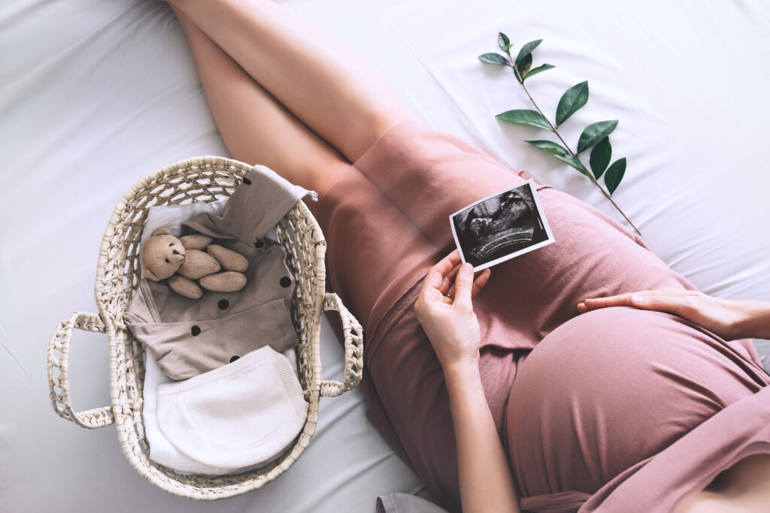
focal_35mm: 47
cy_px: 256
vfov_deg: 28.7
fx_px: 1005
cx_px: 385
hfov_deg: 41.9
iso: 250
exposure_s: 1/60
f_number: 4.5
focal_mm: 47
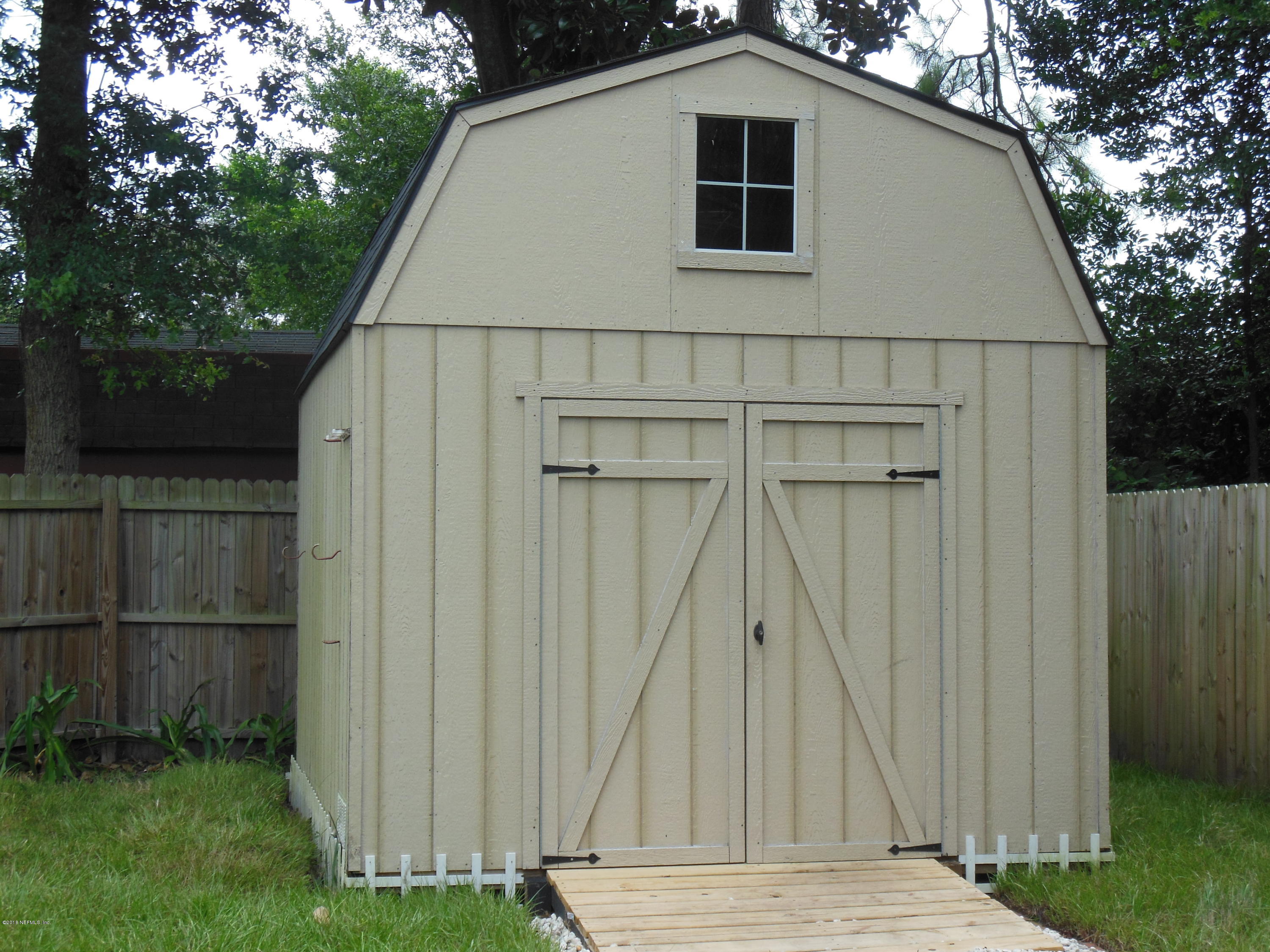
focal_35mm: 57
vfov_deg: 25.7
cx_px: 635
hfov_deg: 33.8
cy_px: 476
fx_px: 2091
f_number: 4.1
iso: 125
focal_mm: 10.2
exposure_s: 1/400
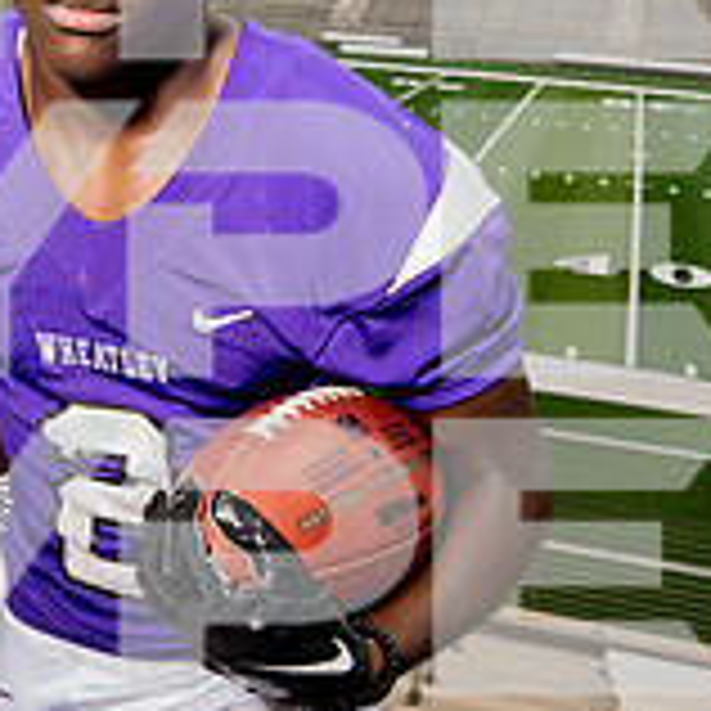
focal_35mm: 58
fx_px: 1348
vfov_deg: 29.4
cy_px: 243
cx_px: 76
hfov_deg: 28.5
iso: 100
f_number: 6.3
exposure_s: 1/250
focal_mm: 24
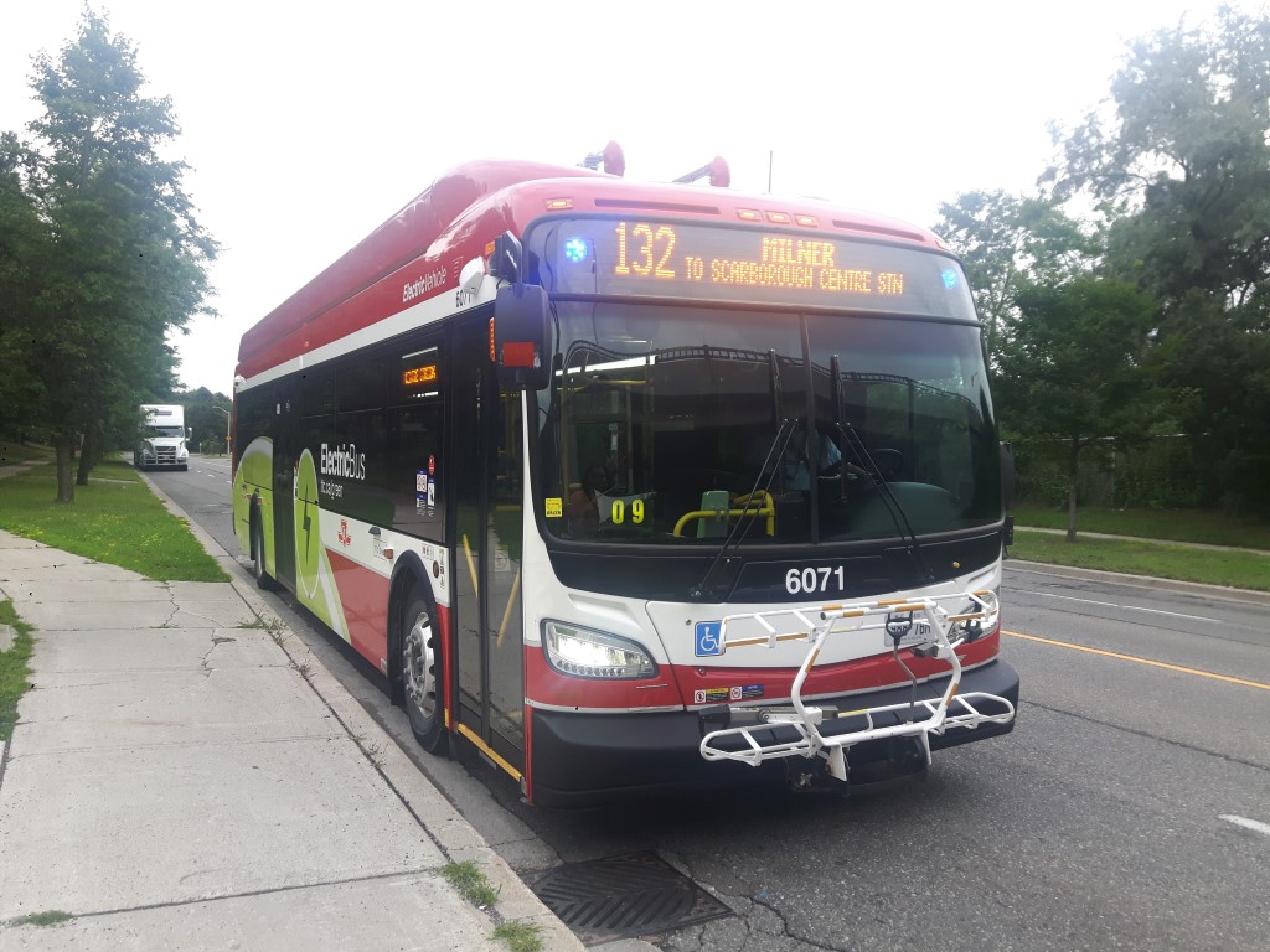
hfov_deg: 58.4
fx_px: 1137
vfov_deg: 45.4
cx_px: 635
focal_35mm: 31
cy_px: 476
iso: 40
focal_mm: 3.7
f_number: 1.9
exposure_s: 1/100
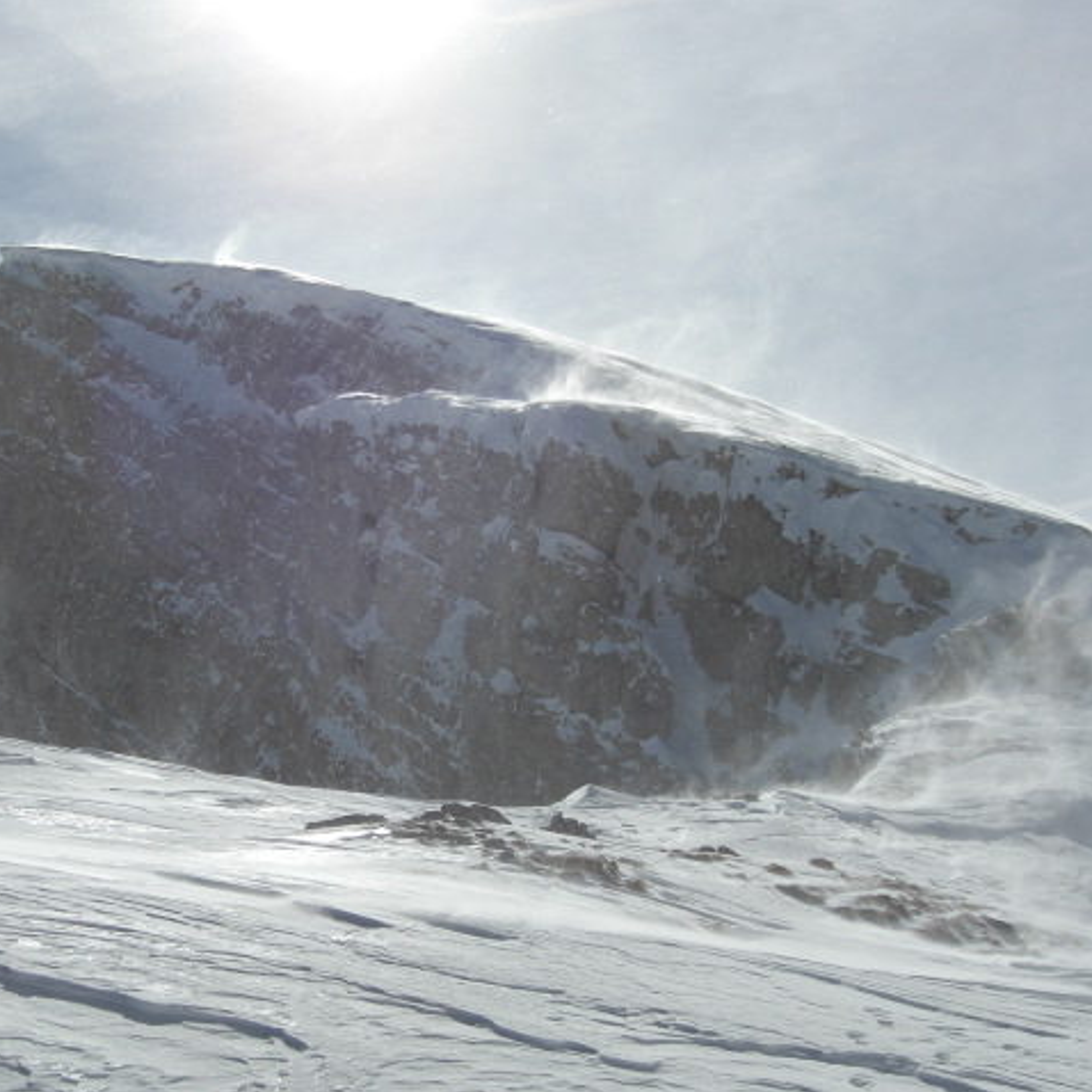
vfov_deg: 37.6
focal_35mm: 45
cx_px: 366
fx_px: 1606
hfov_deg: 37.2
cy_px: 546
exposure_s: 1/1000
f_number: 8
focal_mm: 7.9
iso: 80
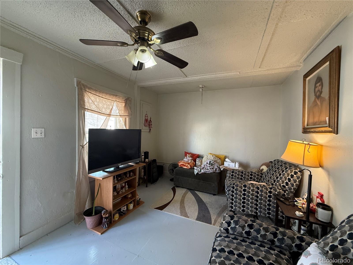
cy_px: 132
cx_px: 176
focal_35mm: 14
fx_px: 143
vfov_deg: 85.7
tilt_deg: -1.8
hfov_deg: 102.1
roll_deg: -1.8
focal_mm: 2.22
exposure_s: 1/60
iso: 400
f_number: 2.2
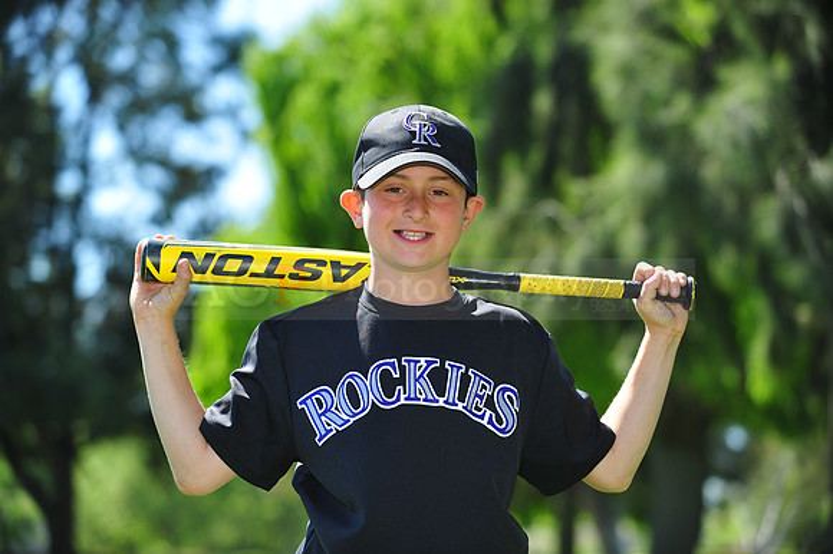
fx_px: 2312
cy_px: 277
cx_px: 416
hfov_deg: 20.4
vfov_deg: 13.7
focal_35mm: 100
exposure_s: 1/640
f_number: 4
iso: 200
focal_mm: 100
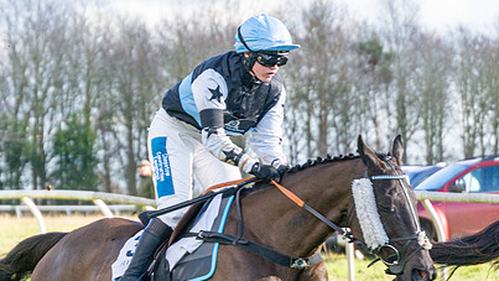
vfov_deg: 4.2
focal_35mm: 289
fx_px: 3825
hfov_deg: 7.5
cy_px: 283
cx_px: 141
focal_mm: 98
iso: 400
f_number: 4
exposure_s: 1/1000
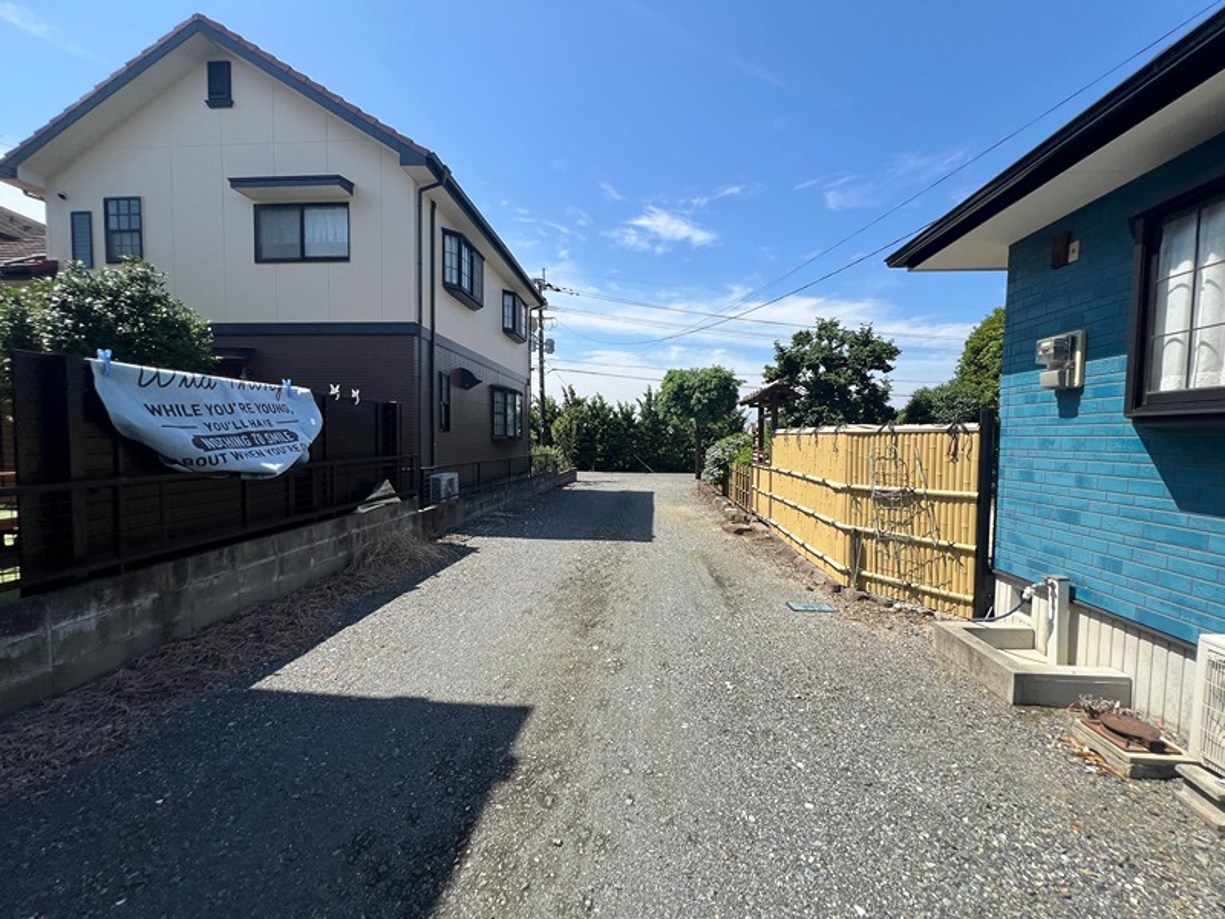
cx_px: 612
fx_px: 460
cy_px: 460
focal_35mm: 13
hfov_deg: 106.2
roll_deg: +0.2
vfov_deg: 89.9
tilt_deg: -6.1
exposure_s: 1/1468
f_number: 1.8
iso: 32
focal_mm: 1.57
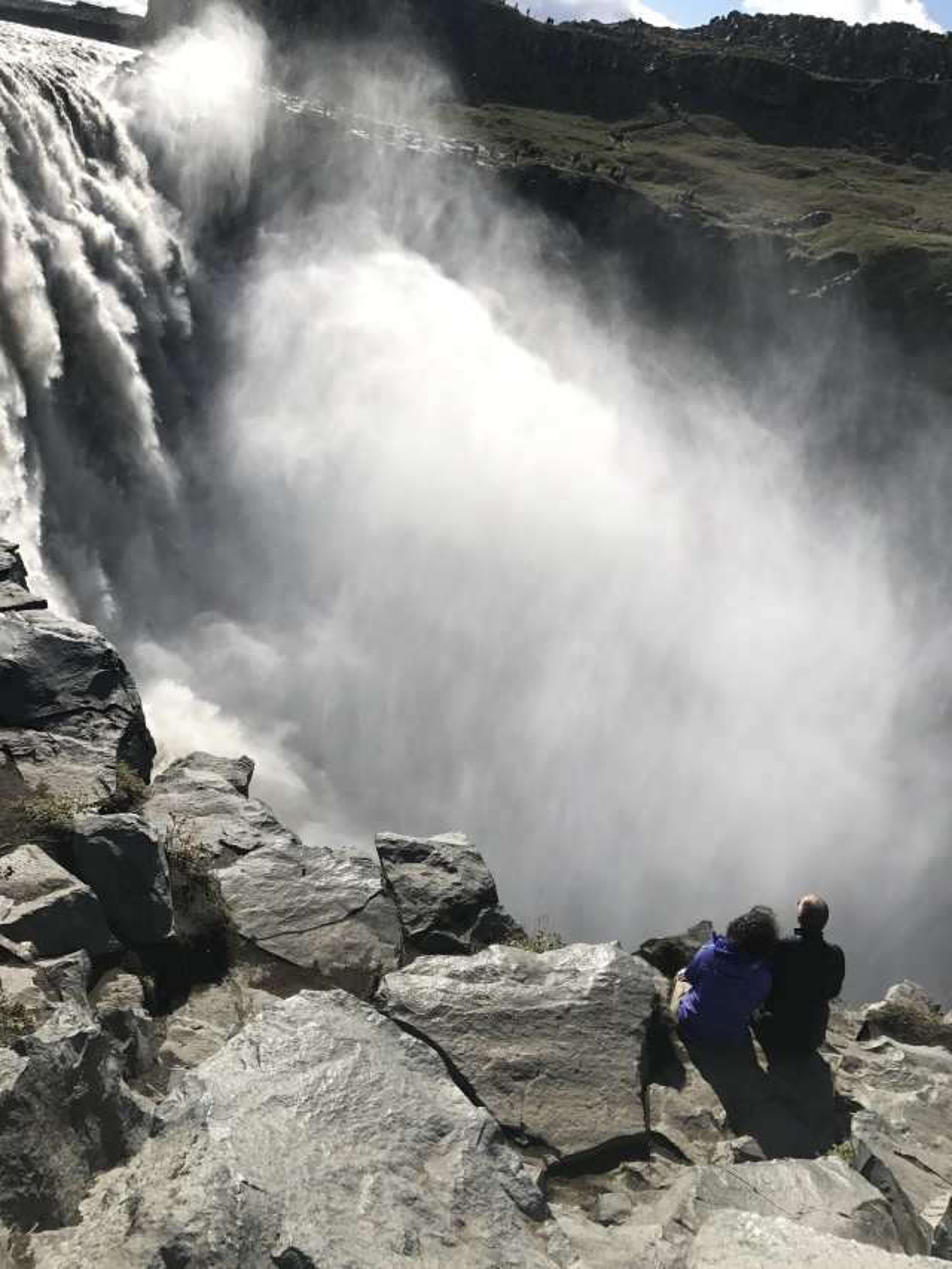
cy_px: 634
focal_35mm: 28
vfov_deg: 63.4
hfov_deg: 49.8
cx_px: 476
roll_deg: -12.2
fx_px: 1026
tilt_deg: -23.6
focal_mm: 3.99
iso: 20
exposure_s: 1/4000
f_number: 1.8
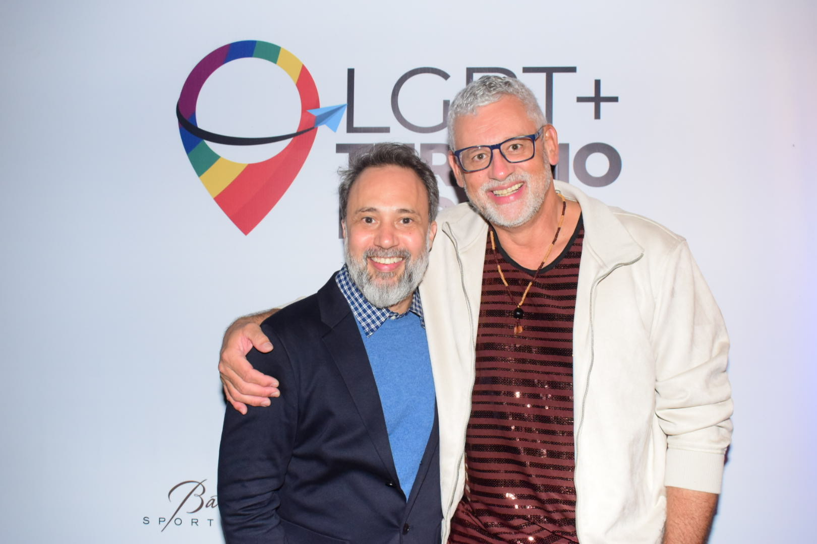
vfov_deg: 35.5
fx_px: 851
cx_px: 408
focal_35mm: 38
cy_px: 272
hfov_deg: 51.3
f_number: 5.6
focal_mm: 25
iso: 2500
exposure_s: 1/100
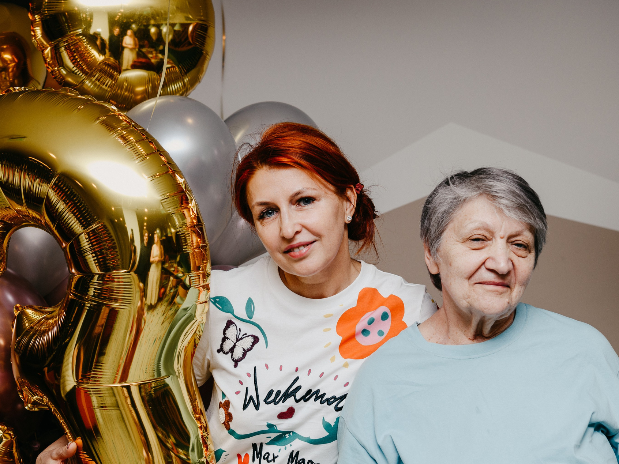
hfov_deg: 31.7
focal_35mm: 61
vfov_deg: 24.0
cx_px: 316
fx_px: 1091
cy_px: 291
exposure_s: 1/160
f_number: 4
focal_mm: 40
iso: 200
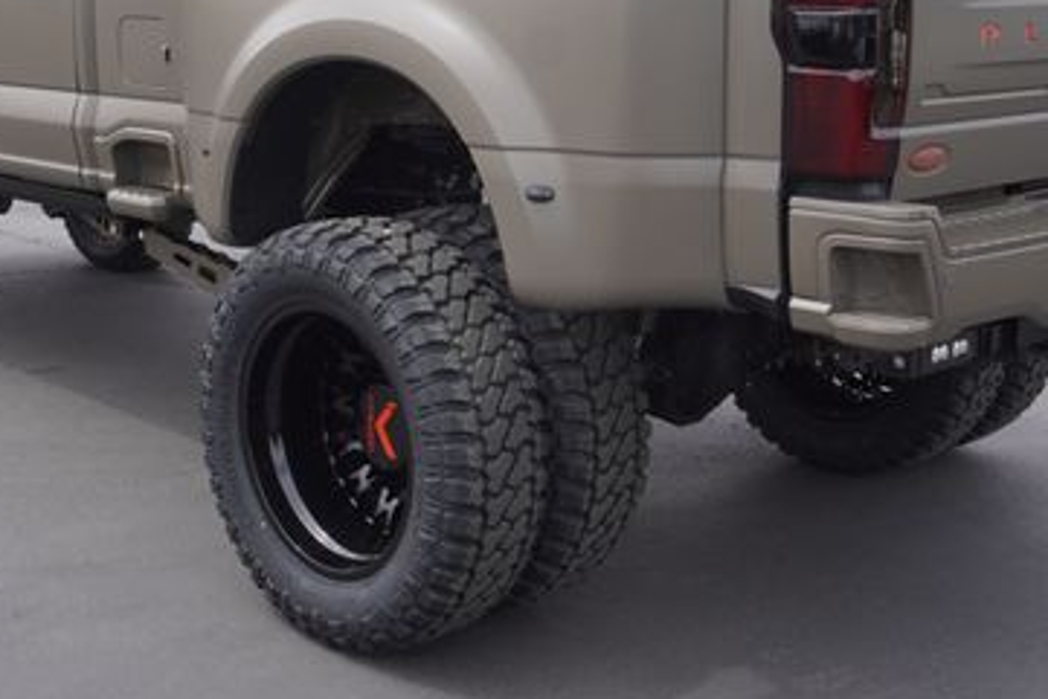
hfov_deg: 35.7
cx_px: 467
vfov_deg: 24.1
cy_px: 218
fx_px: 1628
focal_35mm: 56
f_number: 6.3
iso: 100
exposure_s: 1/200
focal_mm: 21
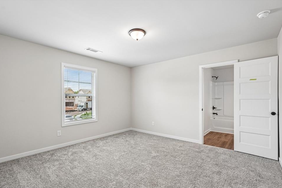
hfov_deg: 93.3
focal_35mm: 17
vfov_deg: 70.4
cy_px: 99
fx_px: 133
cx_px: 142
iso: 800
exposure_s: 1/40
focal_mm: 16
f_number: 8
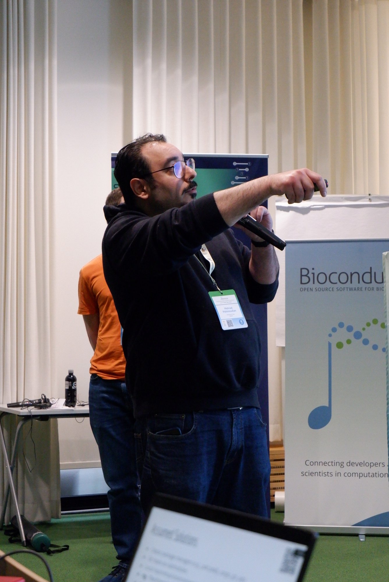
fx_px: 1101
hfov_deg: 20.0
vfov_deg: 29.6
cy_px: 291
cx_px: 194
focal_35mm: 68
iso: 6400
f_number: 5.6
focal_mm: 45
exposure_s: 1/125
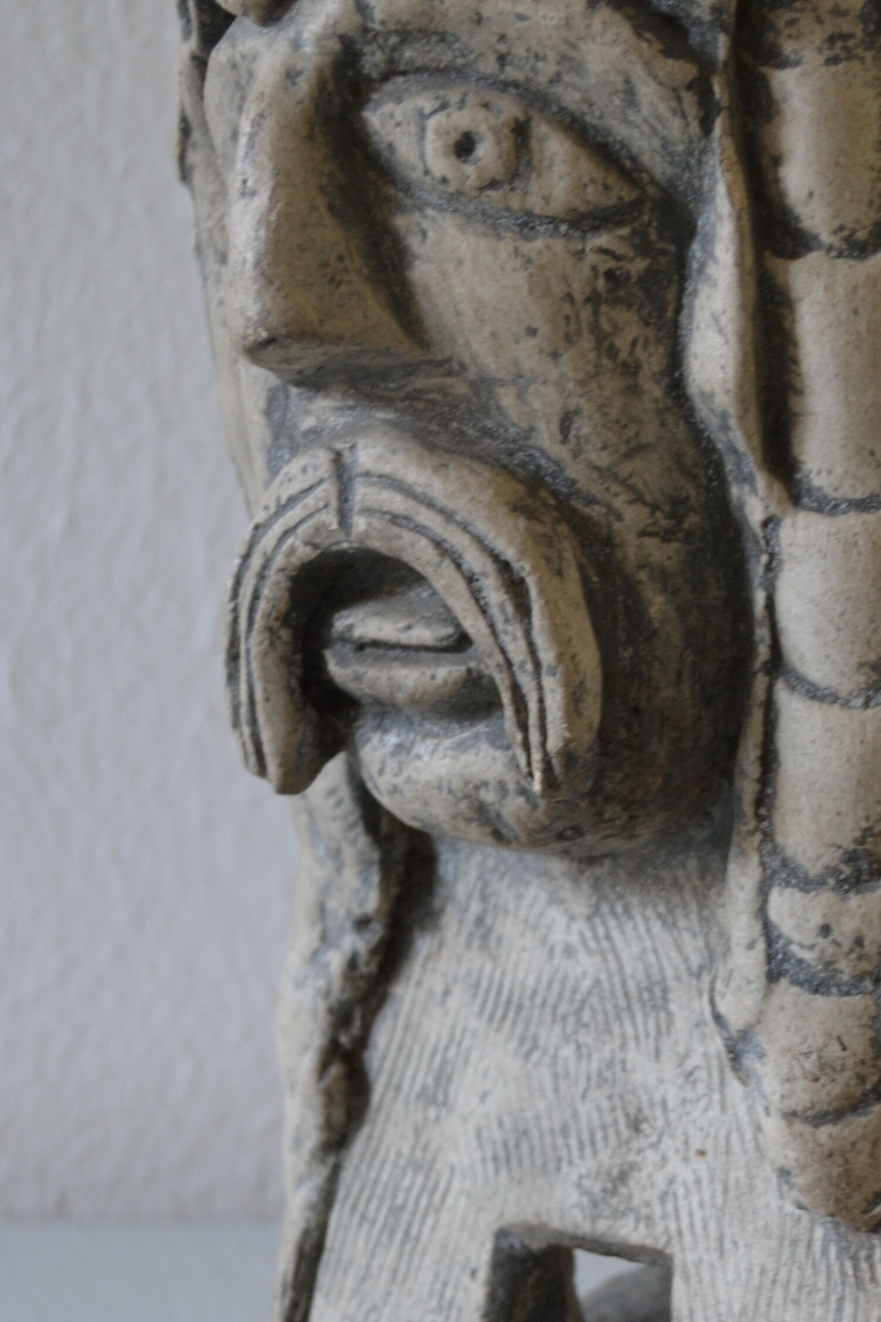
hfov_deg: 15.7
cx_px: 789
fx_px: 3157
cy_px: 798
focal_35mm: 86
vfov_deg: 23.6
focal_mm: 28
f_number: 4.5
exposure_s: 1/15
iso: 400
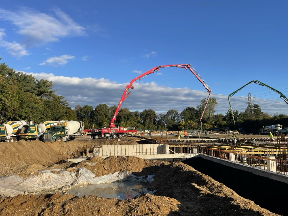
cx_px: 144
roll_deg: +0.7
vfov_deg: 53.1
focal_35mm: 26
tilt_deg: +5.4
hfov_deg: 67.3
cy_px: 108
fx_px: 216
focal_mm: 4.2
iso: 32
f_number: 1.6
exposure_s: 1/2681
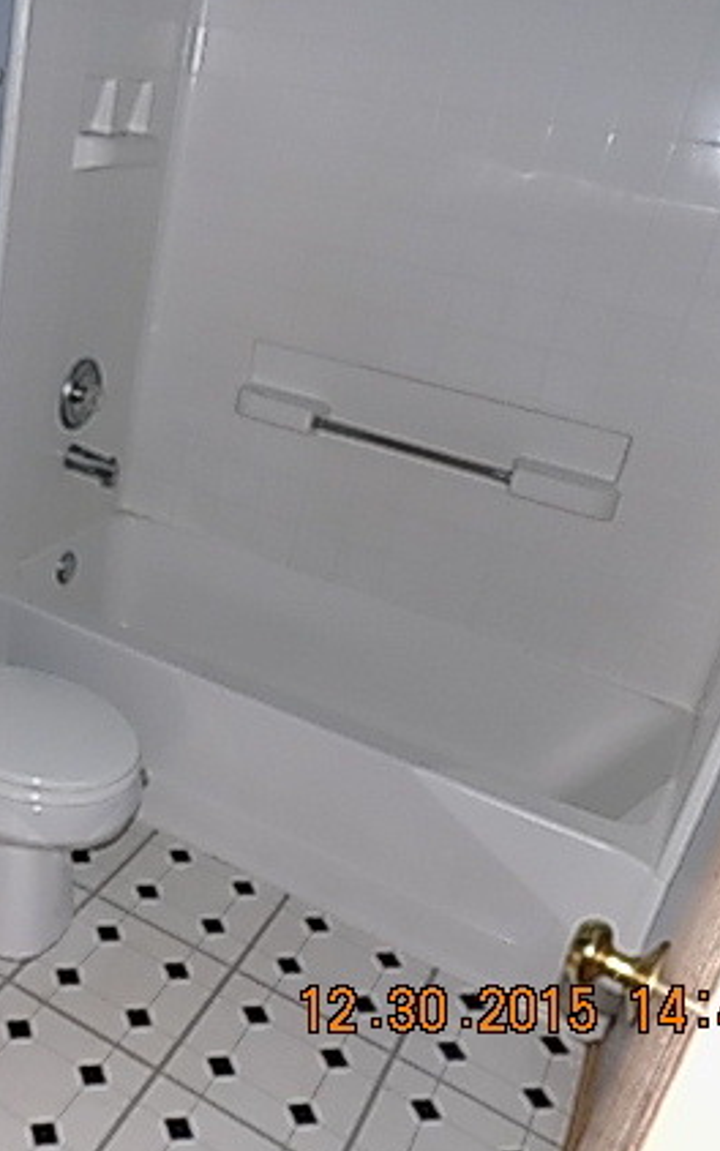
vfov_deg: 52.6
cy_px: 510
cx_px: -8
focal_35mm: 37
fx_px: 1161
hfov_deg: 31.7
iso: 200
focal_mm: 4
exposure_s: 1/30
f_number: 3.1
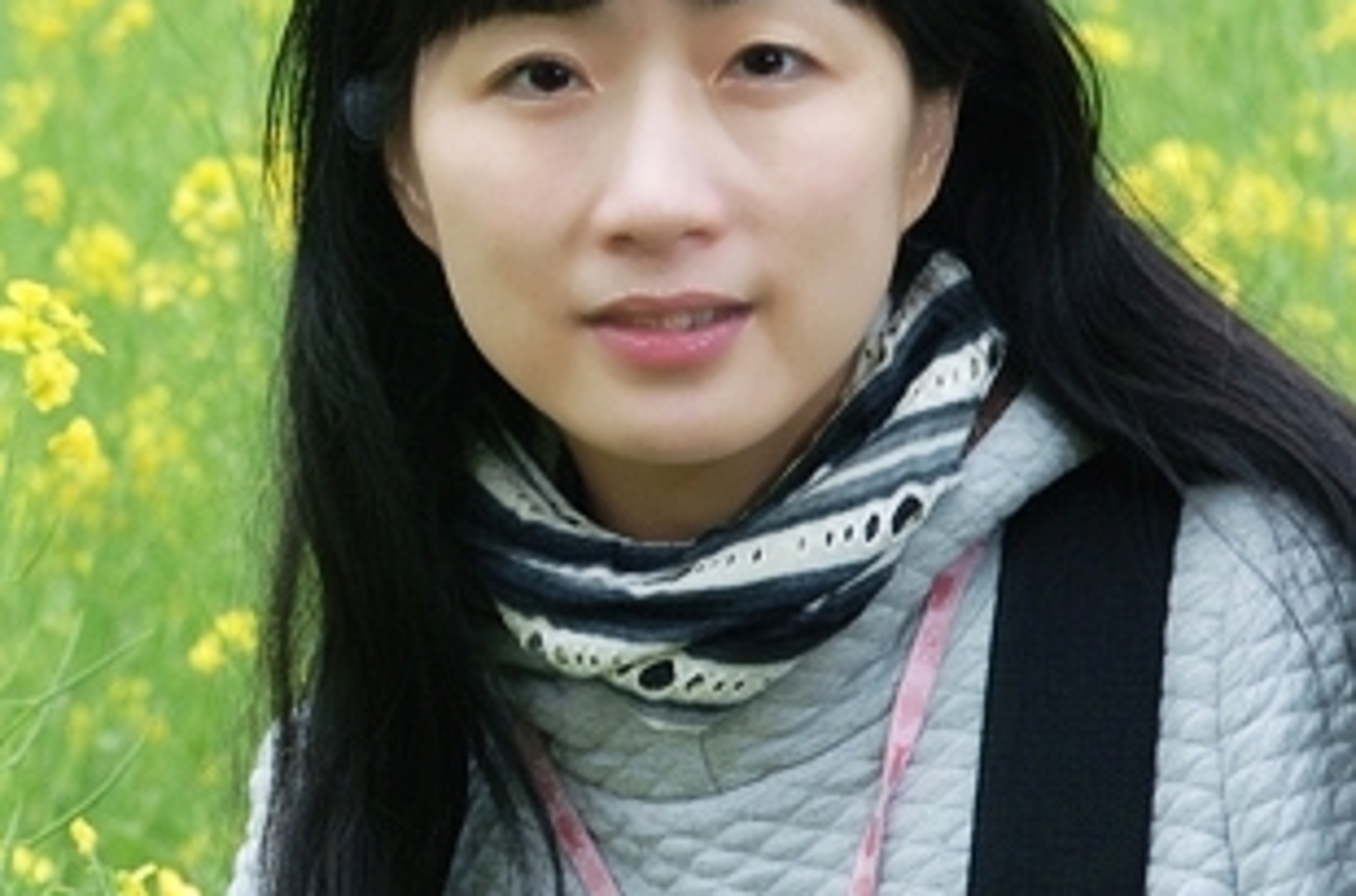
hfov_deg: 7.2
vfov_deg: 4.7
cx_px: 144
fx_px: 10825
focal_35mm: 288
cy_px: 444
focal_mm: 85
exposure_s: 1/100
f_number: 7.1
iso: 200
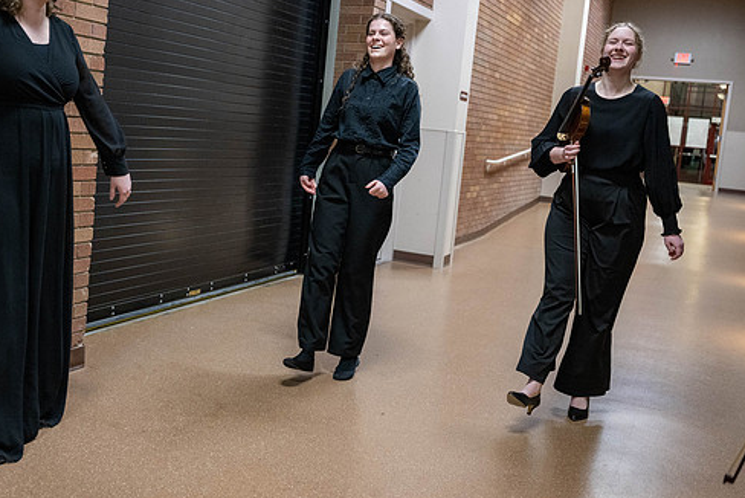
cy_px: 218
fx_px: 849
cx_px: 311
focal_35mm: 41
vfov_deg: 32.6
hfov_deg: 47.2
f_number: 2.8
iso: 6400
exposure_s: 1/250
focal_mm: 34.5
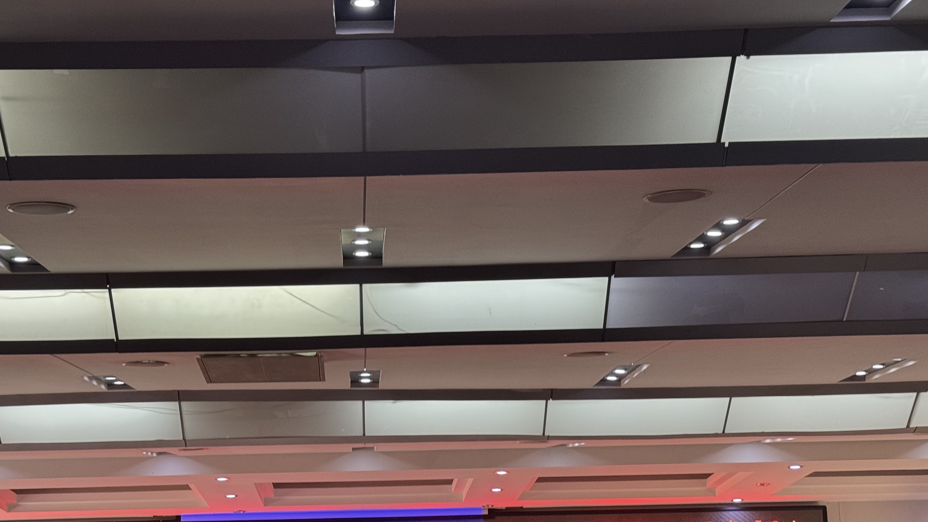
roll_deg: +1.3
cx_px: 398
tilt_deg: +10.8
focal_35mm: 64
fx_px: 1575
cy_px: 420
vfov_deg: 18.6
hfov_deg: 32.8
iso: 125
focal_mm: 6.76
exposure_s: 1/50
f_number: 1.78
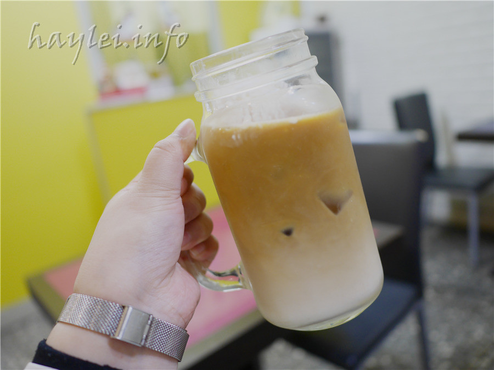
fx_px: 428
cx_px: 247
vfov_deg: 46.8
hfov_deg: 60.0
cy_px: 185
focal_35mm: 30
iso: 250
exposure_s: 1/60
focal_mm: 15
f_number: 1.7
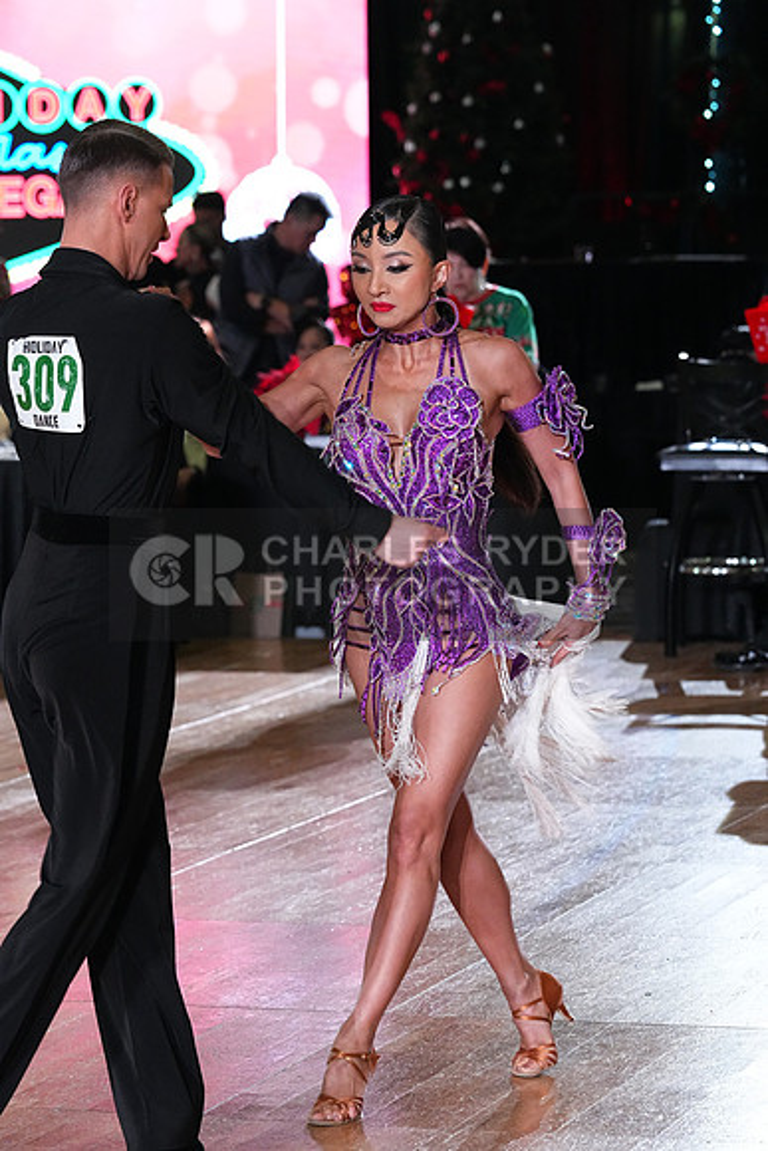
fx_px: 4573
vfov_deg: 14.3
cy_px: 576
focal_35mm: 143
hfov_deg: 9.6
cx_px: 384
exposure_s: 1/400
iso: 8000
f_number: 5.6
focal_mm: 143
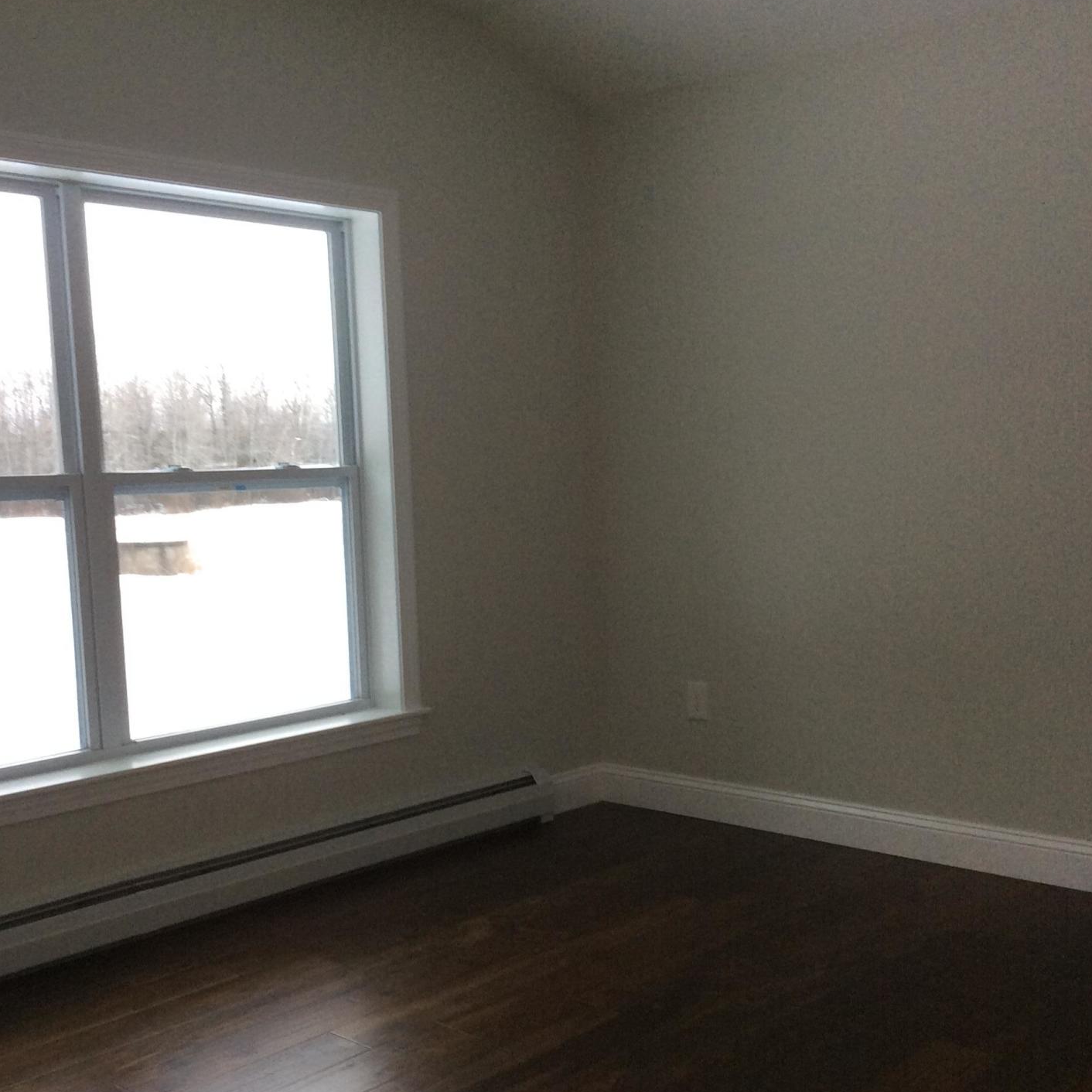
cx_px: 527
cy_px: 650
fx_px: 1428
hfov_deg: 41.9
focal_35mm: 40
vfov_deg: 41.7
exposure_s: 1/24
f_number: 2.4
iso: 64
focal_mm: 3.3
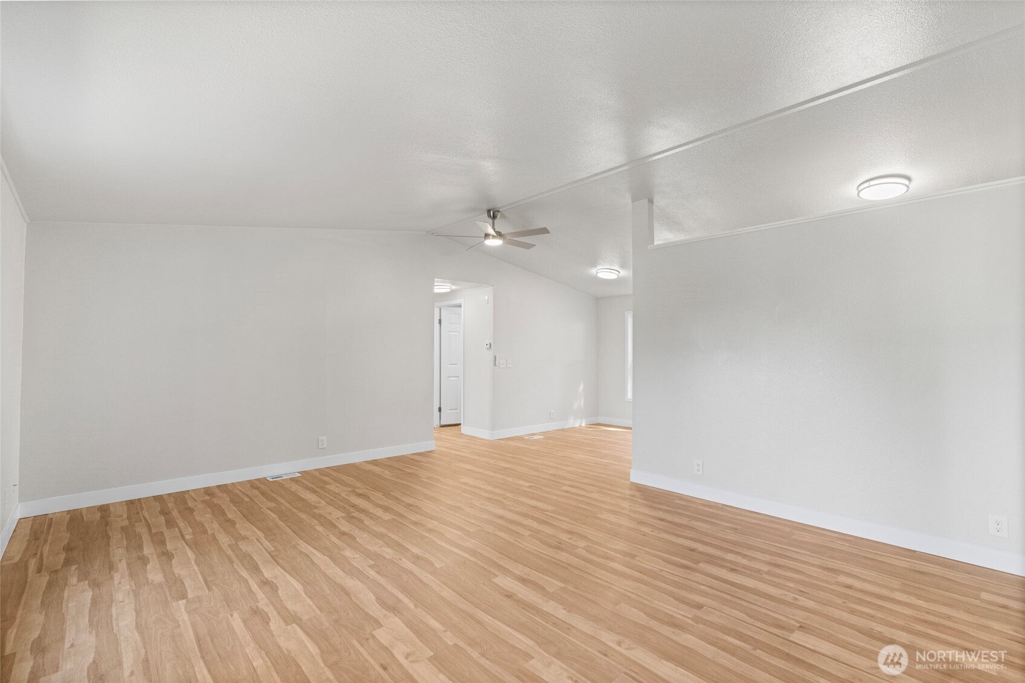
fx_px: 455
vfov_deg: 73.7
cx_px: 512
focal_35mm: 16
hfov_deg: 96.7
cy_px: 342
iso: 800
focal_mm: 16
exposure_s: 1/25
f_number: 6.3
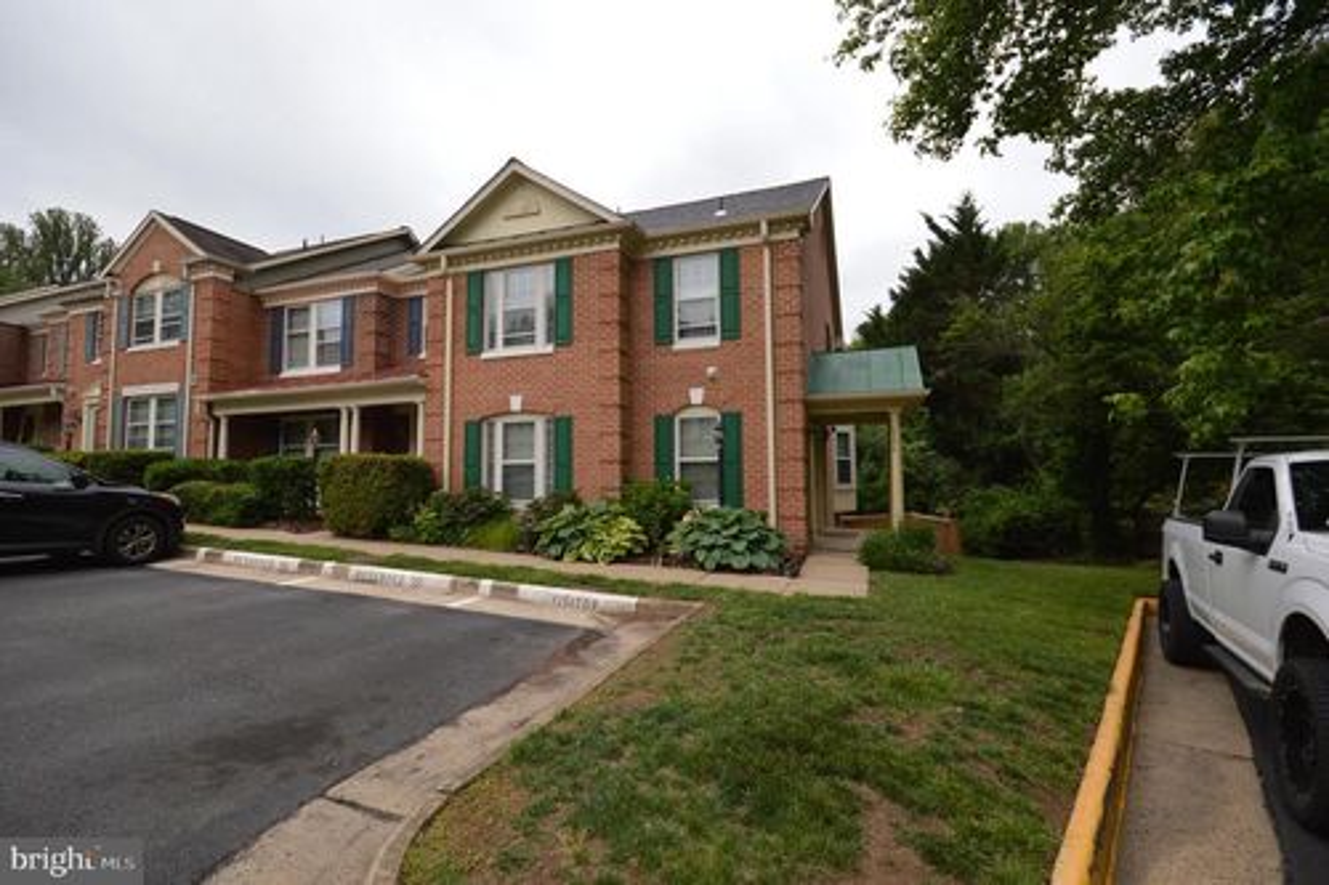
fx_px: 554
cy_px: 442
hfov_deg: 100.4
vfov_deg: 77.3
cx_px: 664
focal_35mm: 15
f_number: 8
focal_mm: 10
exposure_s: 1/200
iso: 100
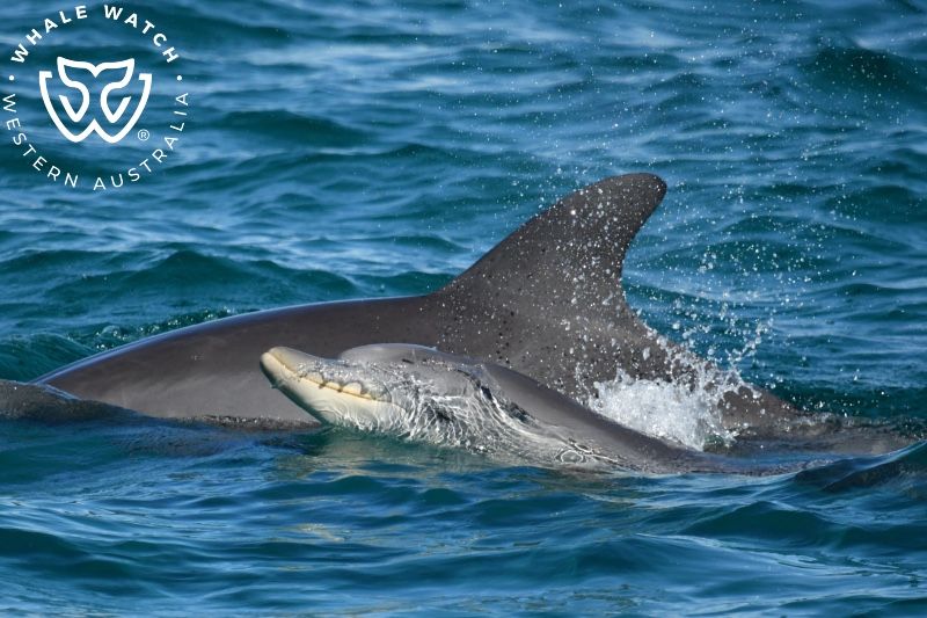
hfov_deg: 3.4
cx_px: 464
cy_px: 309
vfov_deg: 2.3
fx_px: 15446
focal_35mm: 600
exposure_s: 1/8000
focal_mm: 600
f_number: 6.3
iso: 1250
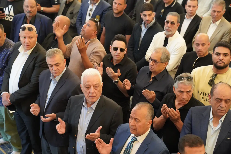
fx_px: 449
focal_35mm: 70
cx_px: 116
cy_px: 77
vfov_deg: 19.5
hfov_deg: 28.8
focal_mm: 70
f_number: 4
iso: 6400
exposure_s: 1/160
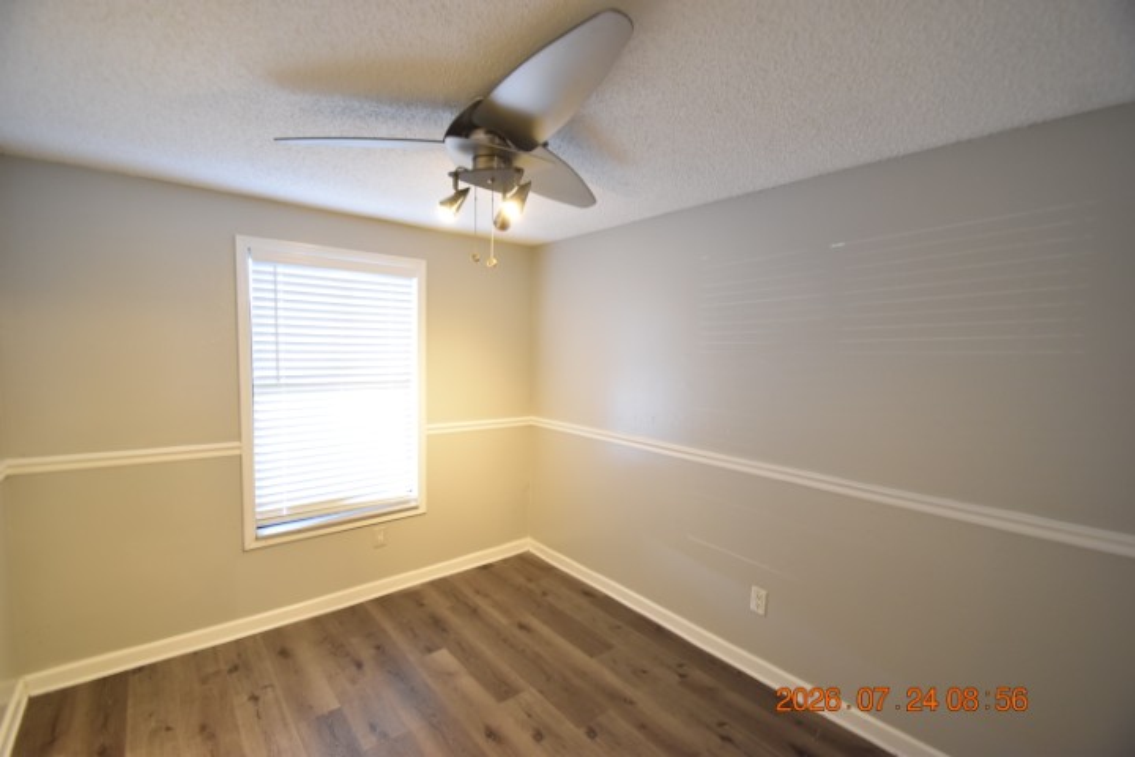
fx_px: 473
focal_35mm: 15
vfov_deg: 77.3
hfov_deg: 100.4
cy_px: 378
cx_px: 568
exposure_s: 1/20
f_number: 3.5
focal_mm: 10
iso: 800
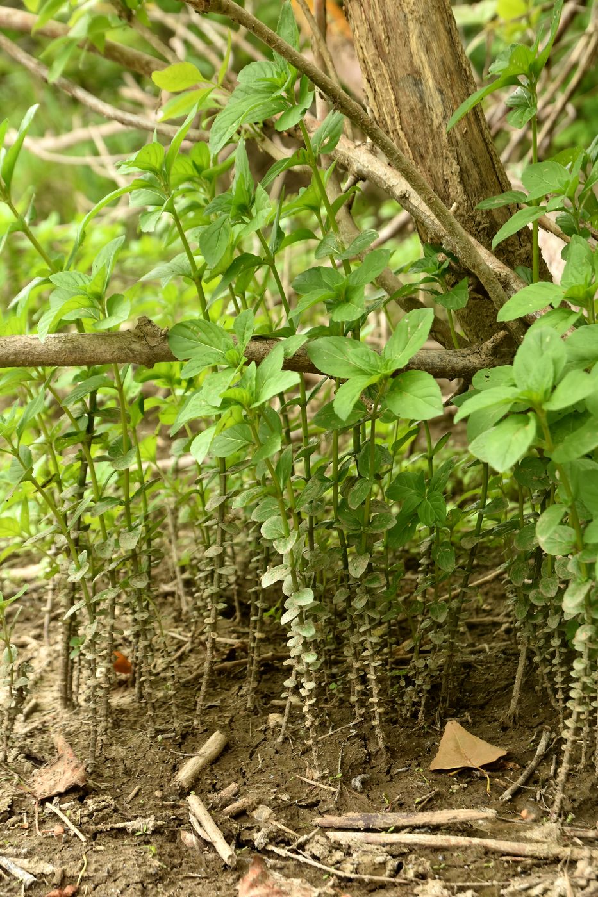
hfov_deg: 21.6
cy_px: 448
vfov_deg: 31.9
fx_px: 1570
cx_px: 299
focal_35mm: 63
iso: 250
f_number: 5.6
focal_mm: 42
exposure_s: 1/125
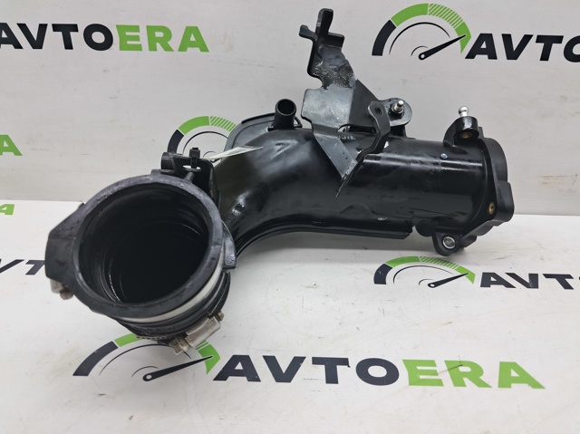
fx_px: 452
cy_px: 217
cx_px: 290
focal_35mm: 27
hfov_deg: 65.4
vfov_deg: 51.3
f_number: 1.8
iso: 50
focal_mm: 4
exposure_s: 1/50
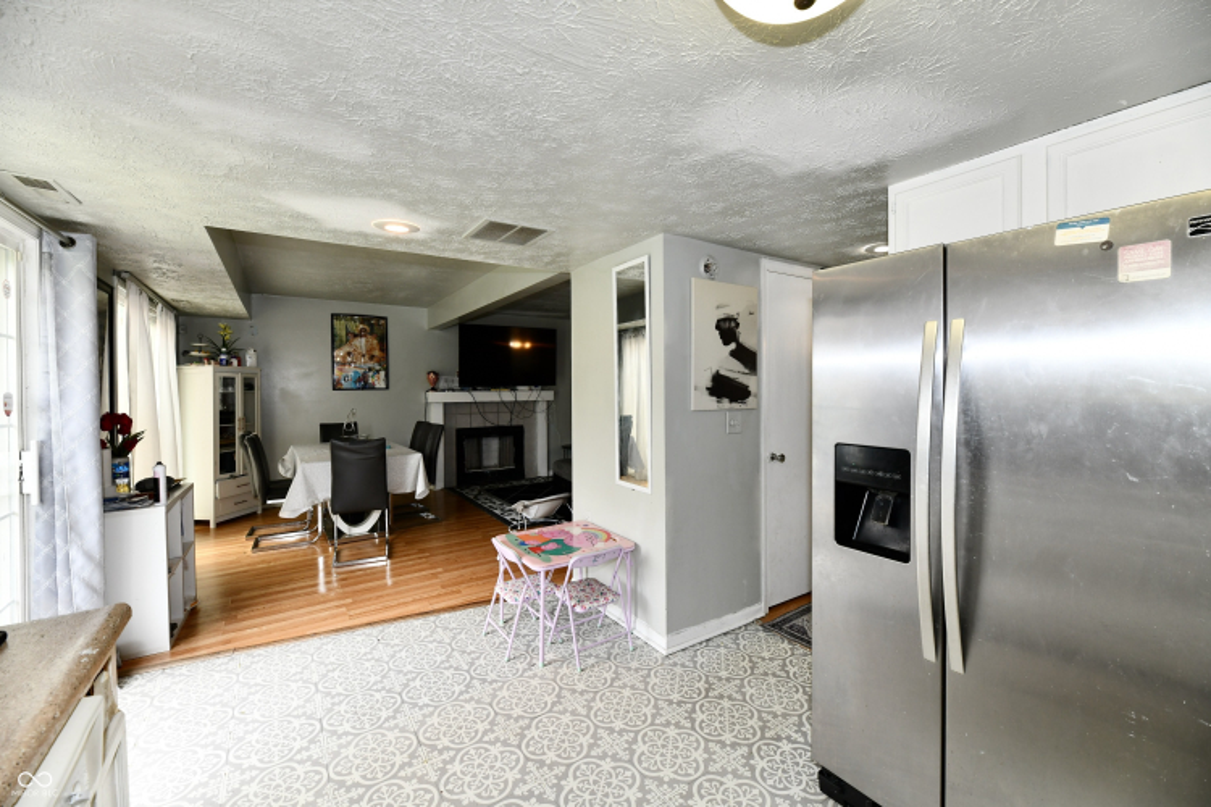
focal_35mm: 14
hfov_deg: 104.3
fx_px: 471
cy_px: 404
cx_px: 606
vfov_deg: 81.2
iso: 640
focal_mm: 14
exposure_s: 1/60
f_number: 6.3
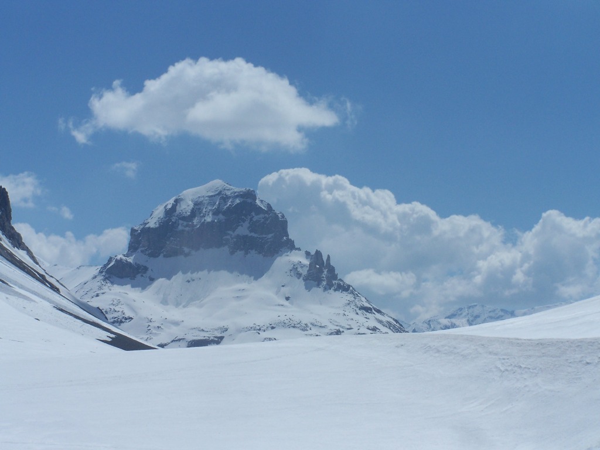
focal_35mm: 105
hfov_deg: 18.7
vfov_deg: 14.1
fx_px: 1820
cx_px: 300
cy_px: 225
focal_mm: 17.5
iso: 80
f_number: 6.3
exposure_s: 1/1500
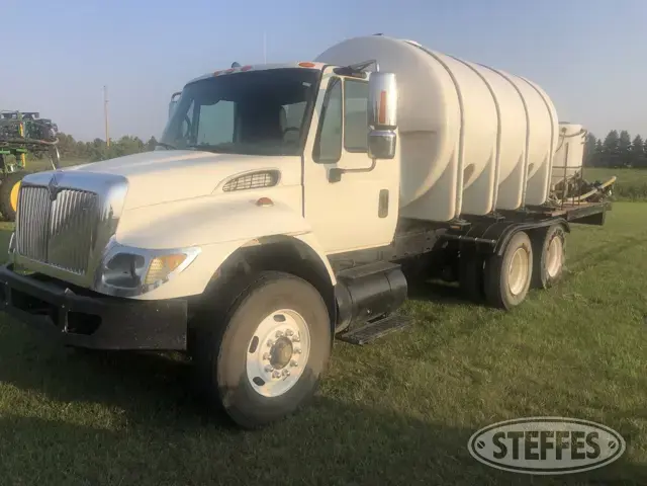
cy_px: 243
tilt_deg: -7.6
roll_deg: +0.4
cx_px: 324
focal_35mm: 28
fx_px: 523
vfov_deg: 49.7
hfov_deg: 63.4
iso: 20
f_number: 1.8
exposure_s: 1/1453
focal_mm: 4
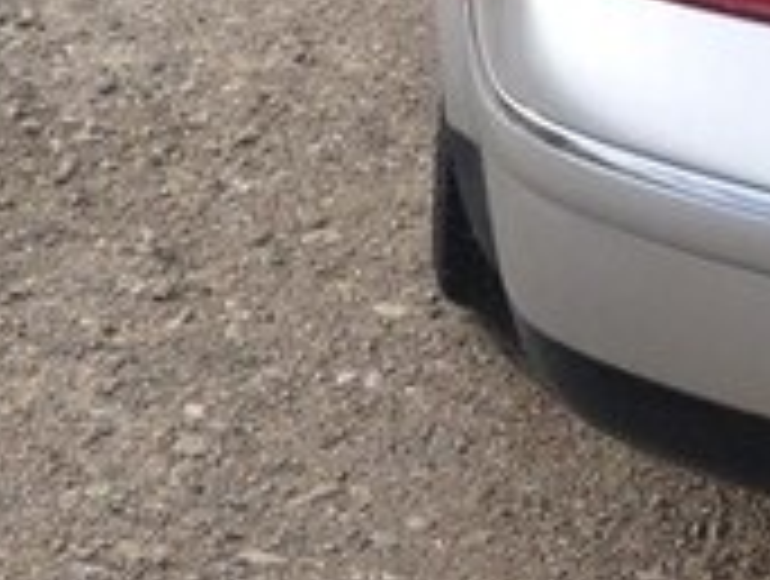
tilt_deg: -16.4
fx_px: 2831
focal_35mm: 127
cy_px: -200
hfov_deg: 15.4
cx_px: 572
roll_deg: +1.8
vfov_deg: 11.4
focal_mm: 4.12
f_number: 2.4
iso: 50
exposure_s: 1/1550
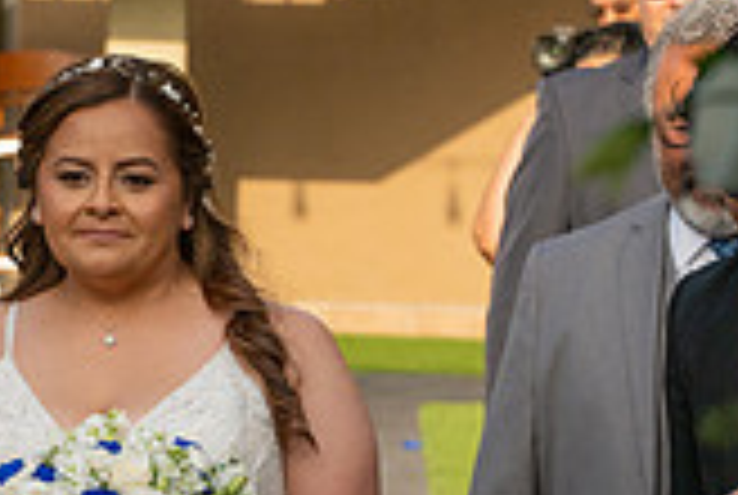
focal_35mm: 388
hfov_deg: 5.3
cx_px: -126
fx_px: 7968
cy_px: 664
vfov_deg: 3.5
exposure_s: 1/1250
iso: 400
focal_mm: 110
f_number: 6.3
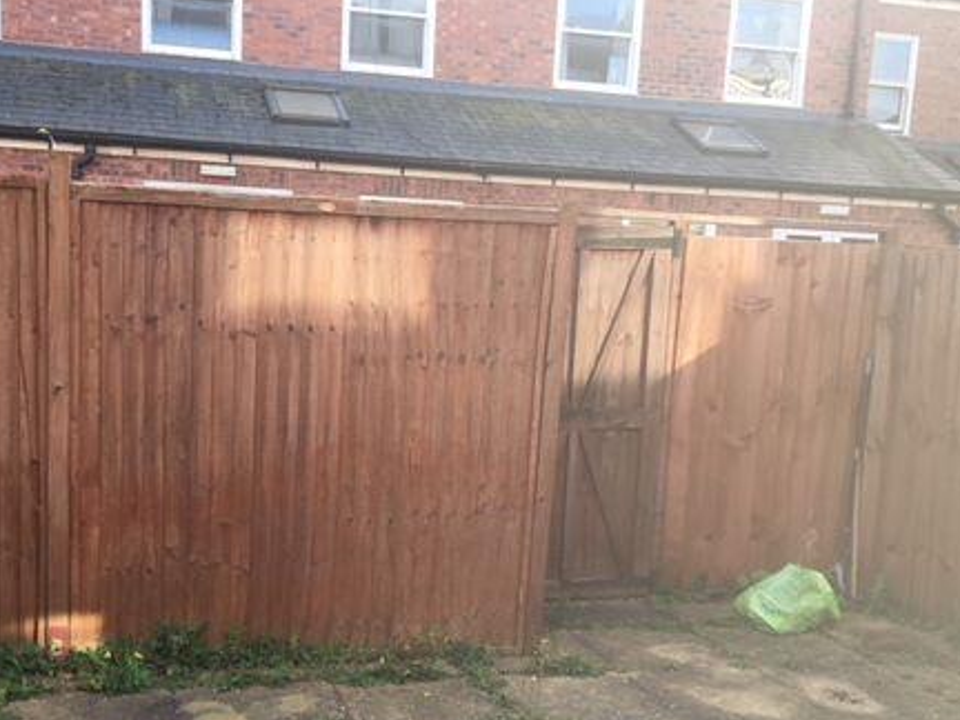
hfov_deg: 43.7
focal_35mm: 43
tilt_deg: -10.4
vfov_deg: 33.0
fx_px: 1193
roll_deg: -2.5
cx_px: 407
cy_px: 527
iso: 25
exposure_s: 1/150
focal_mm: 4.15
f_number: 2.2
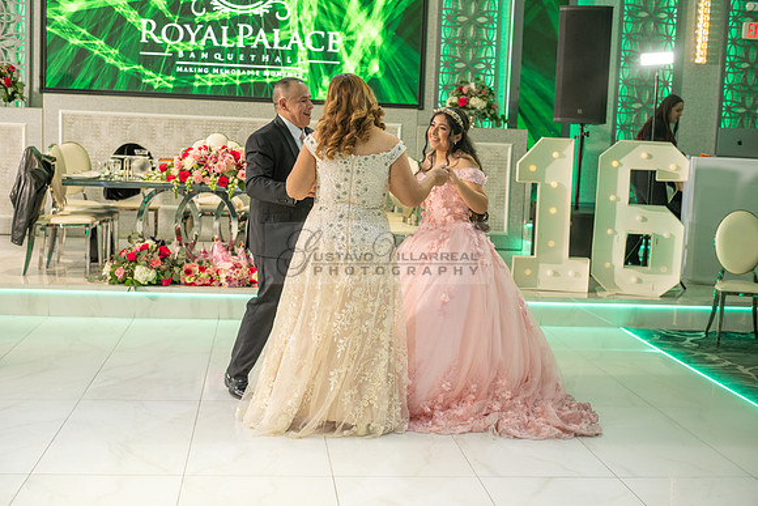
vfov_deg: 27.0
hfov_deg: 39.6
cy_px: 253
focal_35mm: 50
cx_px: 379
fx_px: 1053
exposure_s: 1/160
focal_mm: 50
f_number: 3.5
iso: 640
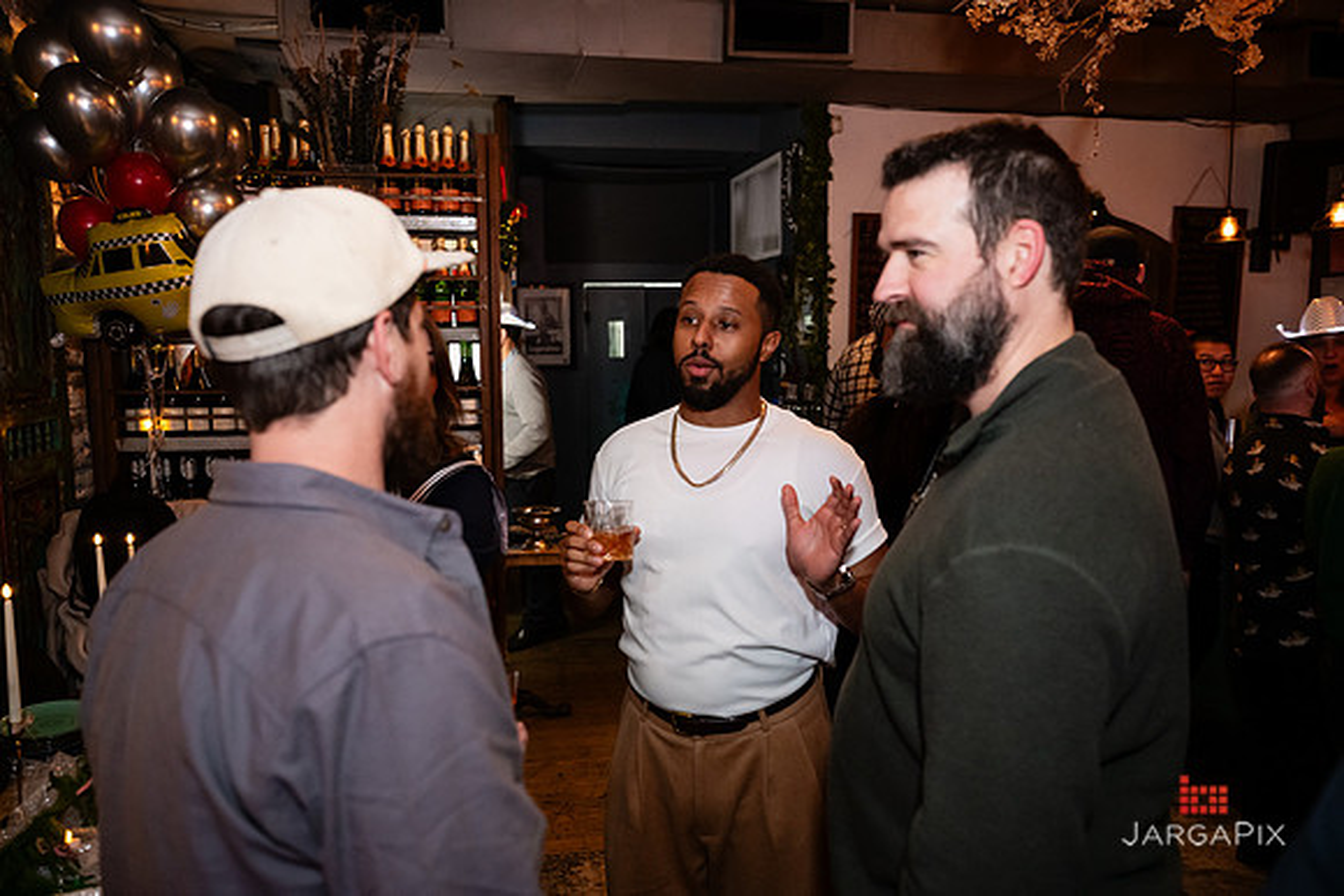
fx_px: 1061
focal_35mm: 28
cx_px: 672
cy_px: 448
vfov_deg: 45.8
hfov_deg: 64.7
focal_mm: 28
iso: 3200
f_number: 3.2
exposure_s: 1/125
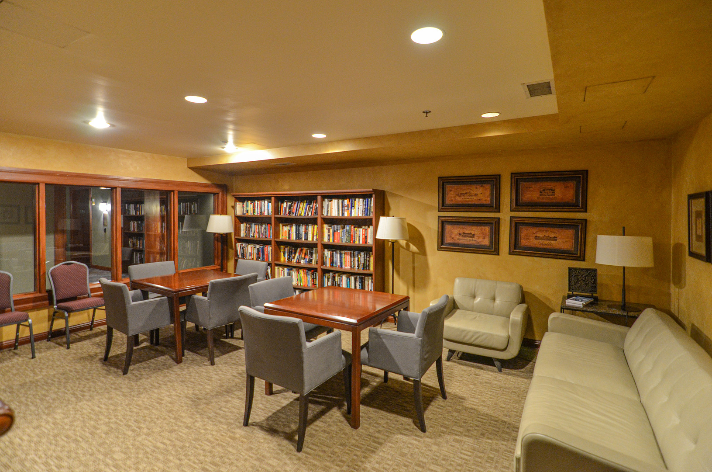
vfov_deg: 71.8
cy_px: 236
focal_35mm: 16
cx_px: 356
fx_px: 326
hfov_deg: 95.1
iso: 1000
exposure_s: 1/30
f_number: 2.8
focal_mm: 11
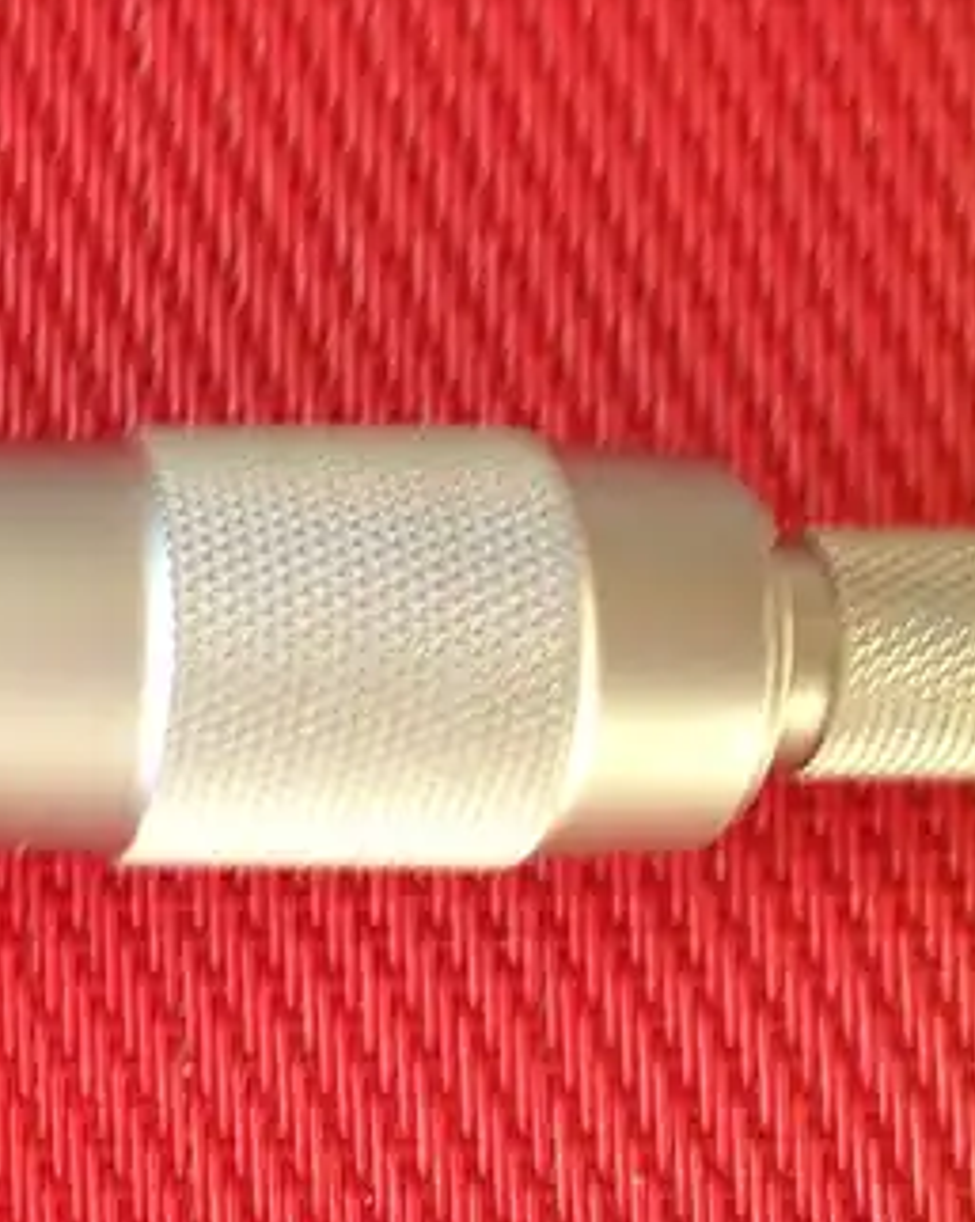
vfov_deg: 18.0
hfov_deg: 12.9
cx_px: -880
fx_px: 3829
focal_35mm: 106
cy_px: 869
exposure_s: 1/40
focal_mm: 4.28
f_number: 2.4
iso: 64
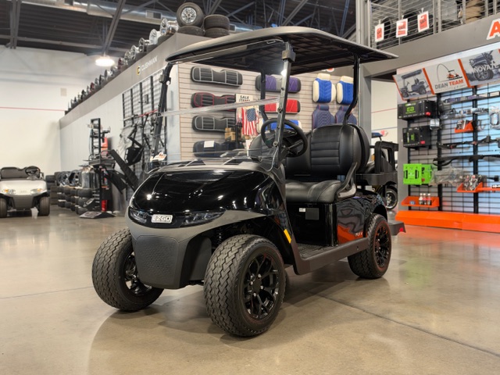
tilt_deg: -1.2
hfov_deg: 56.8
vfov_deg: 44.2
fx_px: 462
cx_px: 250
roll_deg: +1.5
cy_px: 188
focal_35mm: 32
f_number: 1.8
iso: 250
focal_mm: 6.93
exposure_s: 1/60
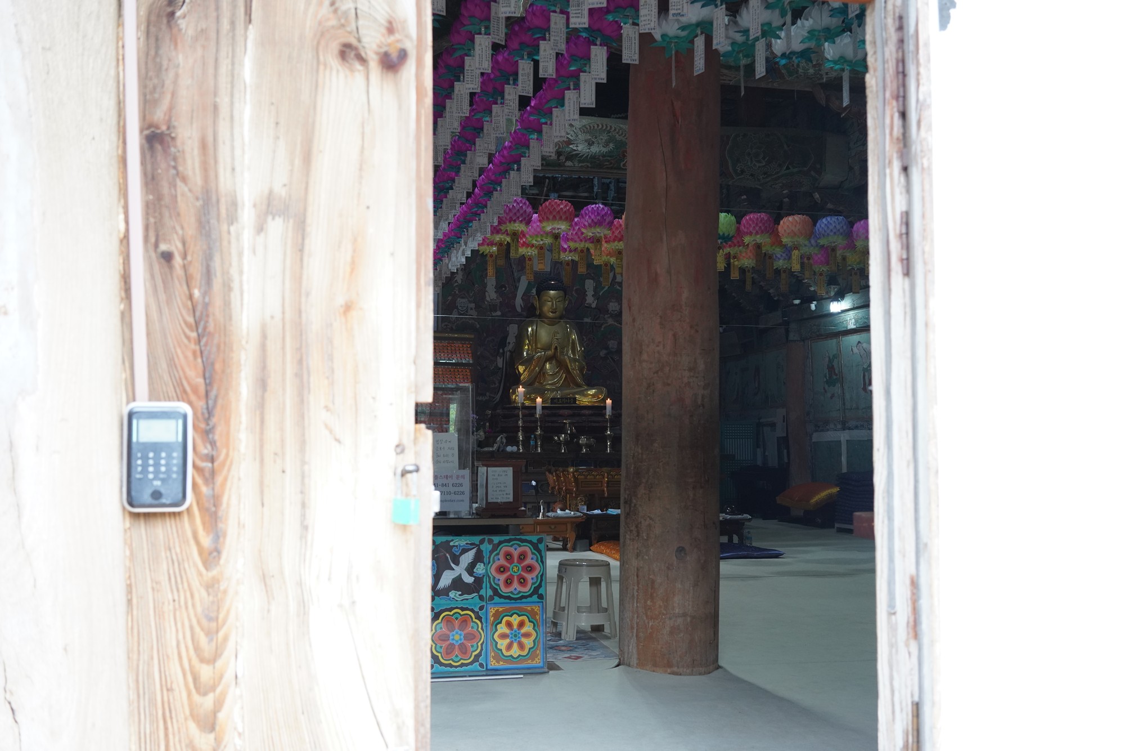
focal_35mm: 35
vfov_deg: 37.9
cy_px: 376
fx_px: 1094
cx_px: 562
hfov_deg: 54.4
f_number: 5.6
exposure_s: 1/100
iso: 1600
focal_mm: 35
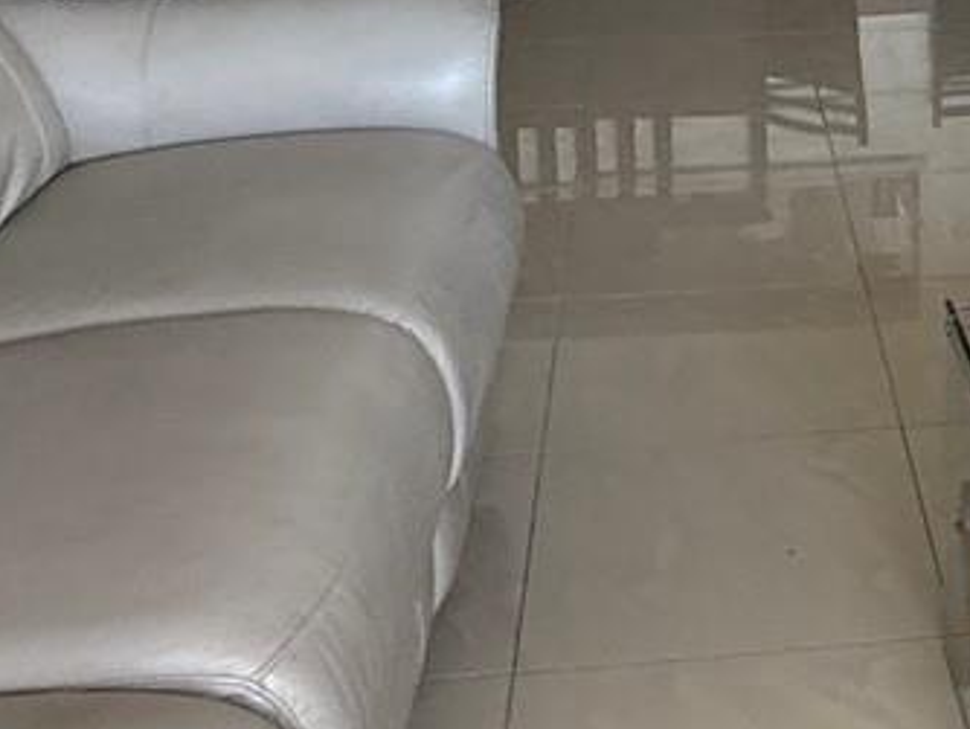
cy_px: -81
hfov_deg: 27.2
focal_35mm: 67
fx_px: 1879
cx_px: 993
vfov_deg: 20.9
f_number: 2.2
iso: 250
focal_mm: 2.22
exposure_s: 1/121
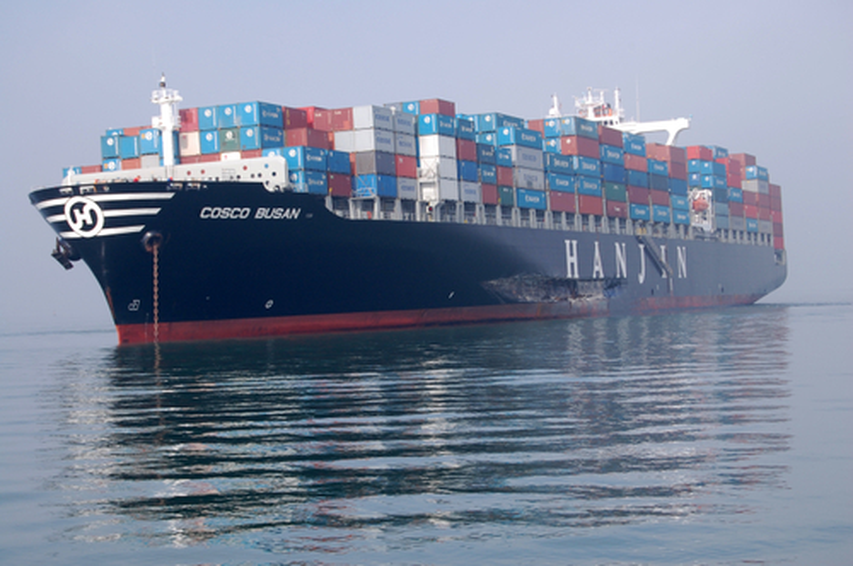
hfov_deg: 24.6
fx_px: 1952
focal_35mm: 82
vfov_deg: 16.5
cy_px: 283
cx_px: 426
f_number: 10
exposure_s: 1/250
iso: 220
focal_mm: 55
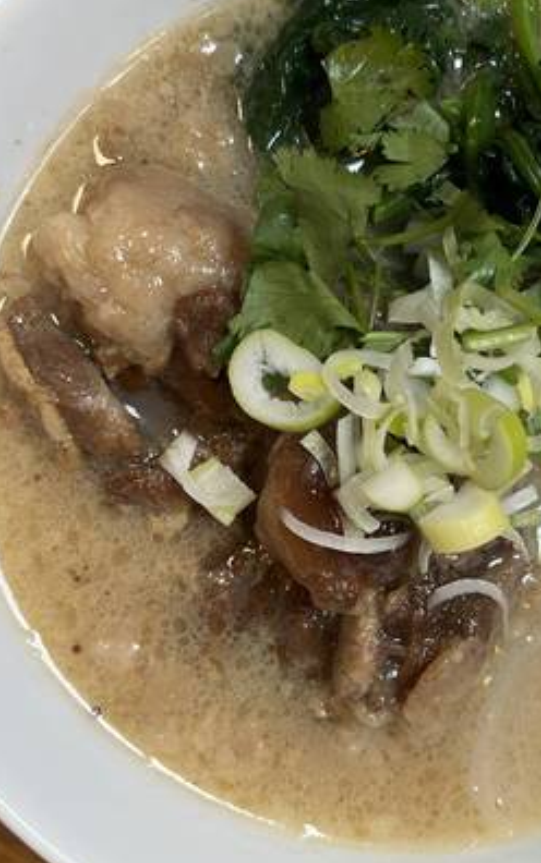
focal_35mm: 51
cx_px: 380
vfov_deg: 39.5
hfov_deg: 25.2
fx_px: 1201
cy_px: 467
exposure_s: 1/120
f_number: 1.5
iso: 100
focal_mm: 5.7
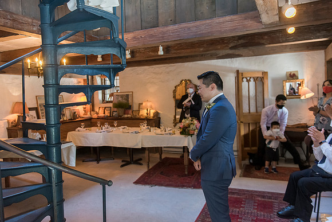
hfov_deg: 62.4
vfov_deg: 44.0
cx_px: 156
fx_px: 274
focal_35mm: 30
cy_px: 104
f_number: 2.8
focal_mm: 28
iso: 2500
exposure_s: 1/100
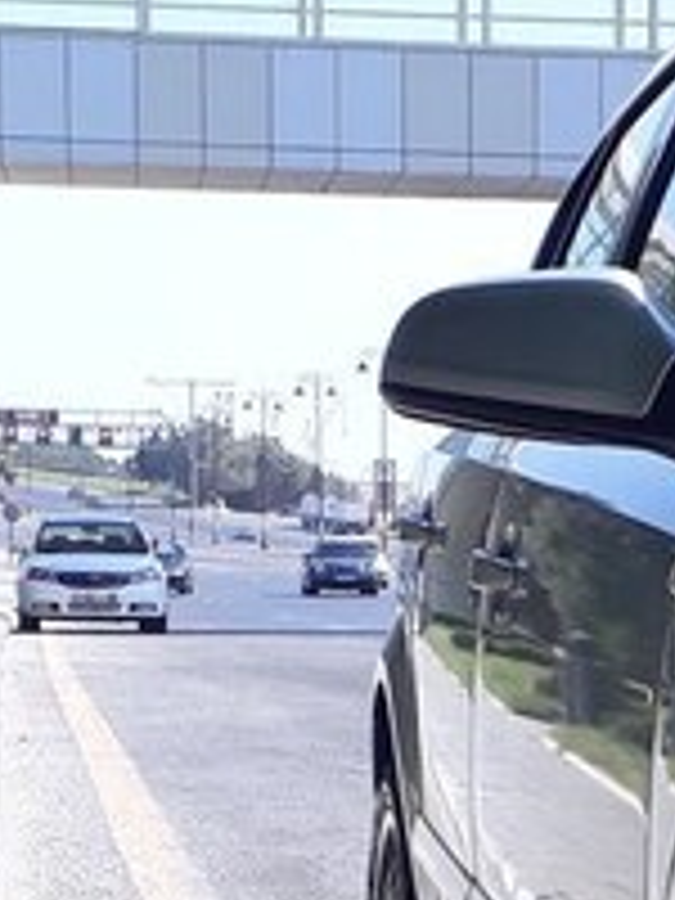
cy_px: 994
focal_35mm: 67
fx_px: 1742
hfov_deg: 21.0
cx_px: 711
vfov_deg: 26.6
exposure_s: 1/705
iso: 40
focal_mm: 3.6
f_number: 1.9
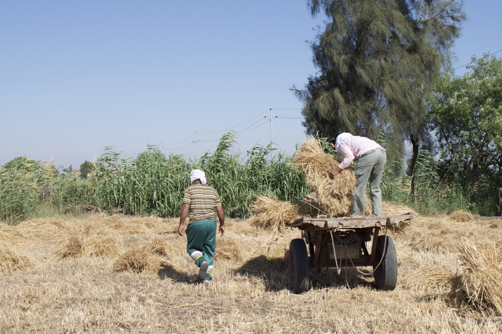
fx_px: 795
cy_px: 167
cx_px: 251
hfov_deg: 35.1
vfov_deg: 23.8
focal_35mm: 57
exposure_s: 1/400
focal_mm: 38
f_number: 10
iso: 200
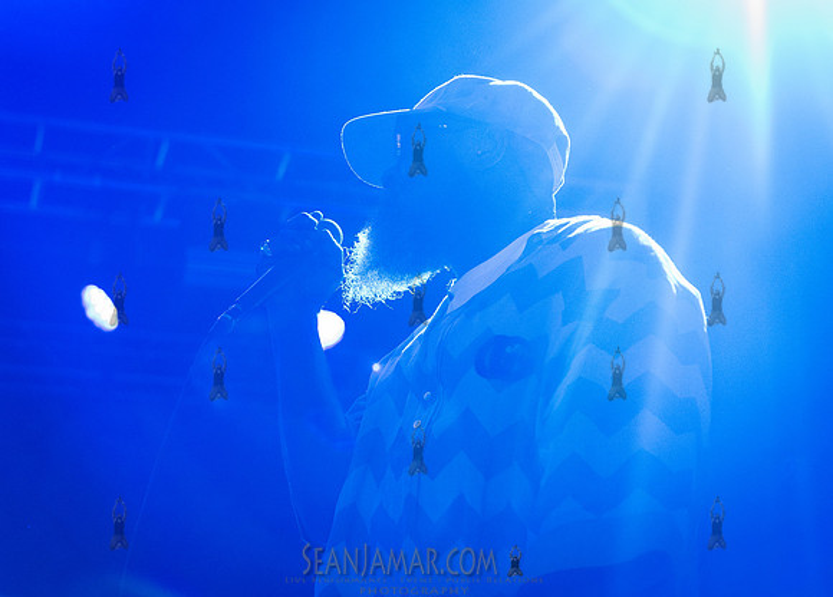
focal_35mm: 89
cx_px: 475
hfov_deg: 22.2
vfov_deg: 16.0
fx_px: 2119
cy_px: 234
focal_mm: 70
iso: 5000
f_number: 4
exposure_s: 1/500
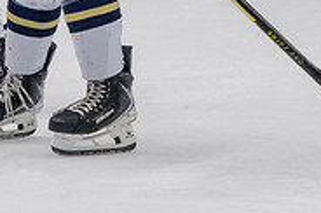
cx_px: 136
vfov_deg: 2.0
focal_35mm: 668
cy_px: -75
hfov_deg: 3.1
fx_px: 5946
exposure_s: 1/640
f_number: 3.2
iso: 2000
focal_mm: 135
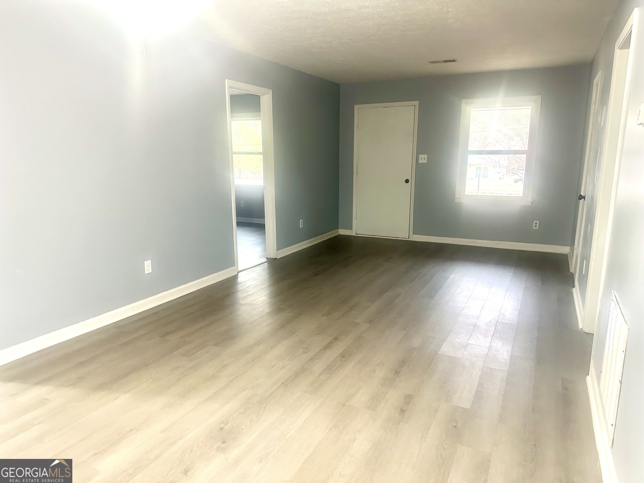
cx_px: 322
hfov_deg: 71.6
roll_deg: +0.0
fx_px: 446
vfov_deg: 56.8
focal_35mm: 24
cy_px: 242
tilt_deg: -11.2
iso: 400
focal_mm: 6.86
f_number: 1.78
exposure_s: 1/60
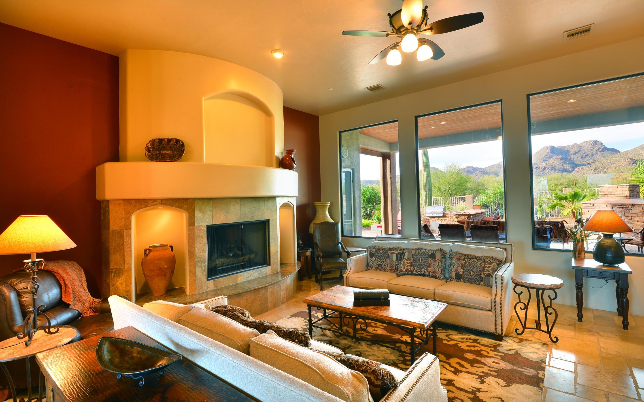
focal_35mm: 17
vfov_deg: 68.0
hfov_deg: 94.3
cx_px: 333
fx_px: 298
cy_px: 194
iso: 100
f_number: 11
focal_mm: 16
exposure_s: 1/1.6
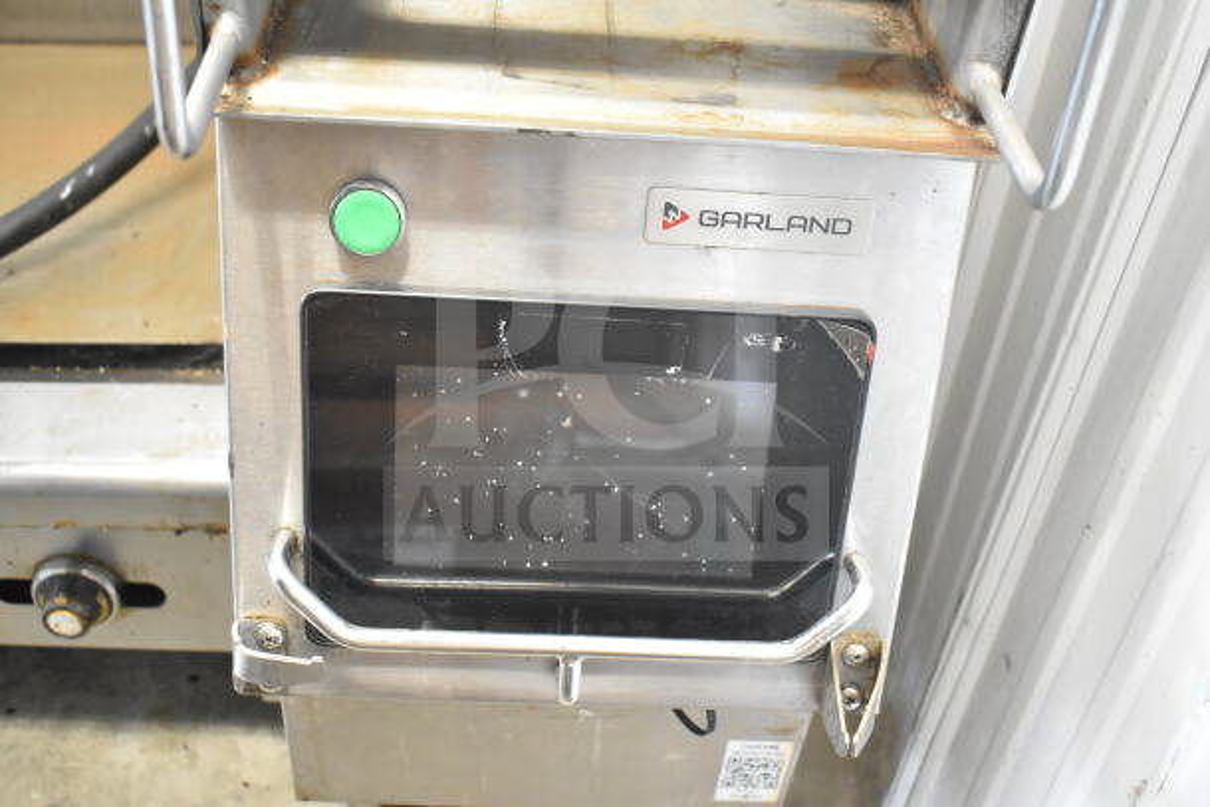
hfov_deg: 47.9
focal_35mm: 40
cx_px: 605
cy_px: 404
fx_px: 1361
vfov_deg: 33.0
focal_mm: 27
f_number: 4
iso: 4000
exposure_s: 1/40
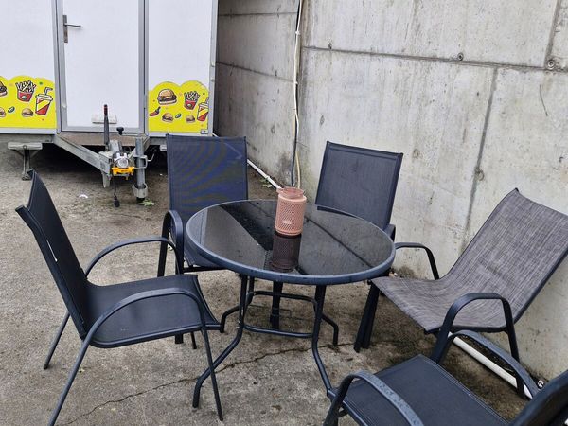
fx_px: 377
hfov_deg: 73.9
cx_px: 284
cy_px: 213
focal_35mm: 23
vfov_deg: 58.9
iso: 50
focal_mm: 5.54
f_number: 1.8
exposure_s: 1/350
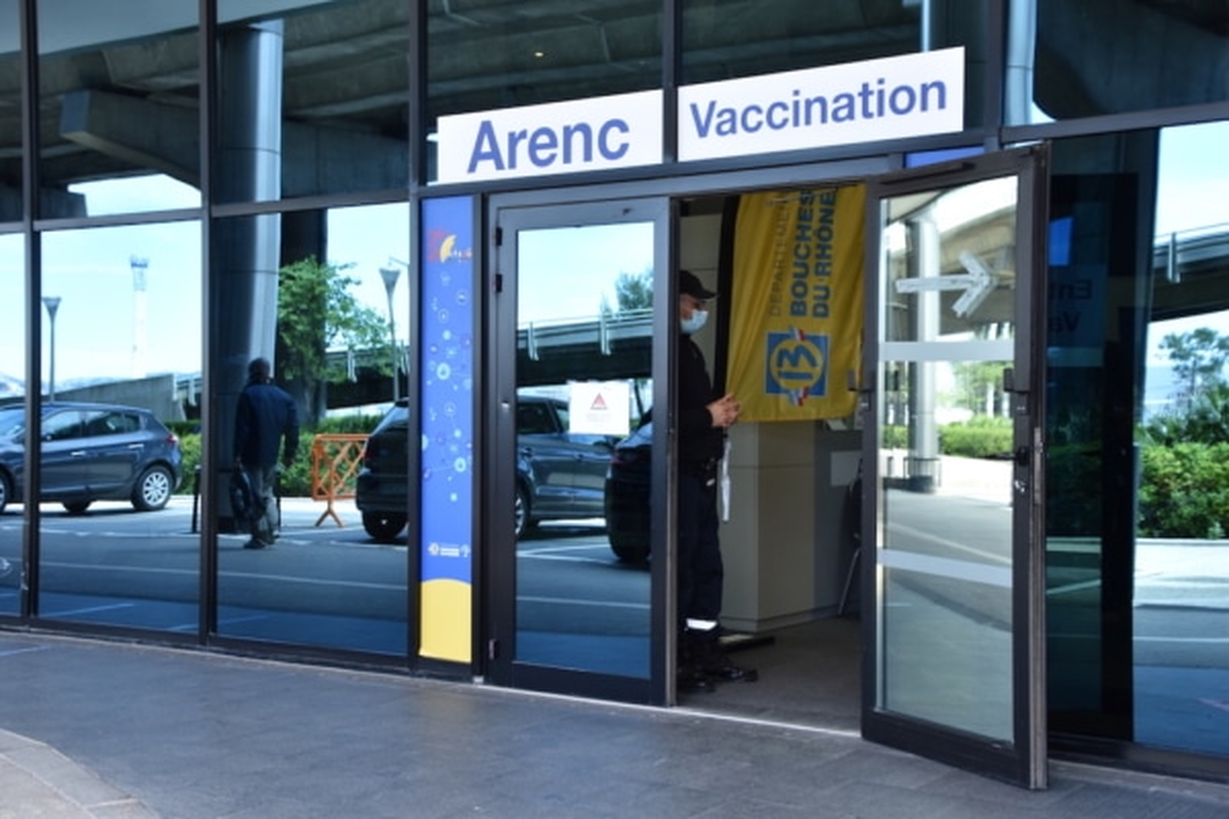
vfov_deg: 28.1
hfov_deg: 41.1
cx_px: 614
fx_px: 1639
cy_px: 410
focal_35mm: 48
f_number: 5
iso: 200
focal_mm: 32
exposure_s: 1/100
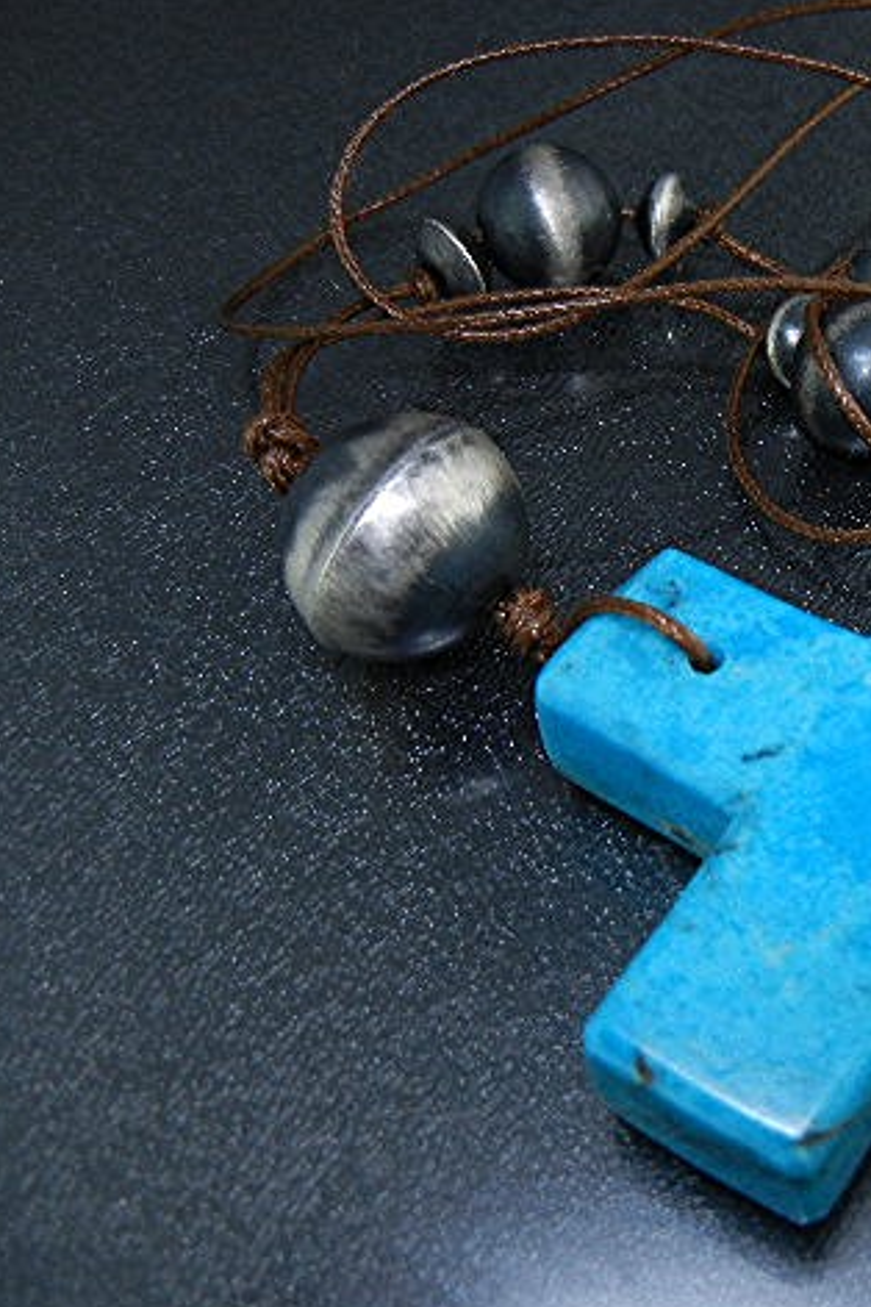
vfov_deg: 41.1
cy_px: 658
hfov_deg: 26.5
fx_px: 1742
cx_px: 874
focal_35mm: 48
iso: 200
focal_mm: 6.2
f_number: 3.6
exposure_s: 1/30
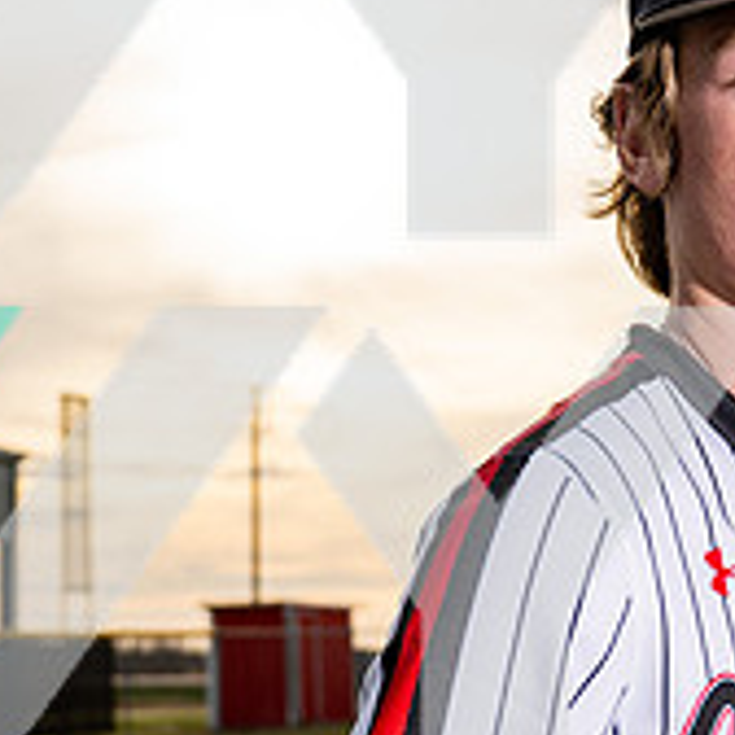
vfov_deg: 19.6
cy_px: 540
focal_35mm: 88
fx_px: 2114
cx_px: 678
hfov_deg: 19.3
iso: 100
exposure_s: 1/1000
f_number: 4
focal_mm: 30
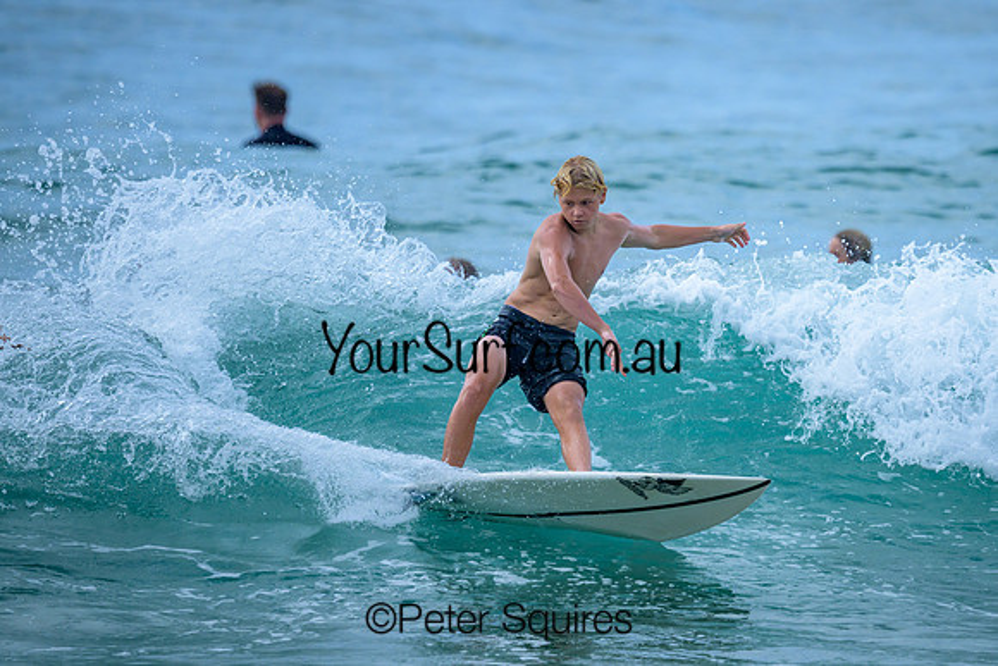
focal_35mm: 1073
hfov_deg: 1.9
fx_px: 29752
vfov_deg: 1.3
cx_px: 585
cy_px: 300
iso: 400
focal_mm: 800
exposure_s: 1/3200
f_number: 6.3
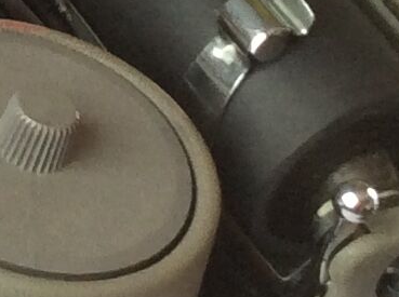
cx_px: -400
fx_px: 2588
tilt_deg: -47.3
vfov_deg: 6.5
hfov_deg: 8.4
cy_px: -50
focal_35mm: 225
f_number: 2.4
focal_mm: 3.3
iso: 40
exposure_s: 1/25
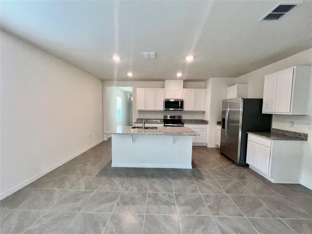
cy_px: 117
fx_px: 117
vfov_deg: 89.9
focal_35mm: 13
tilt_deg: -4.7
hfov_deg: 106.2
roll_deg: -0.6
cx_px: 156
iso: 80
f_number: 1.8
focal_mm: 1.57
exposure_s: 1/120
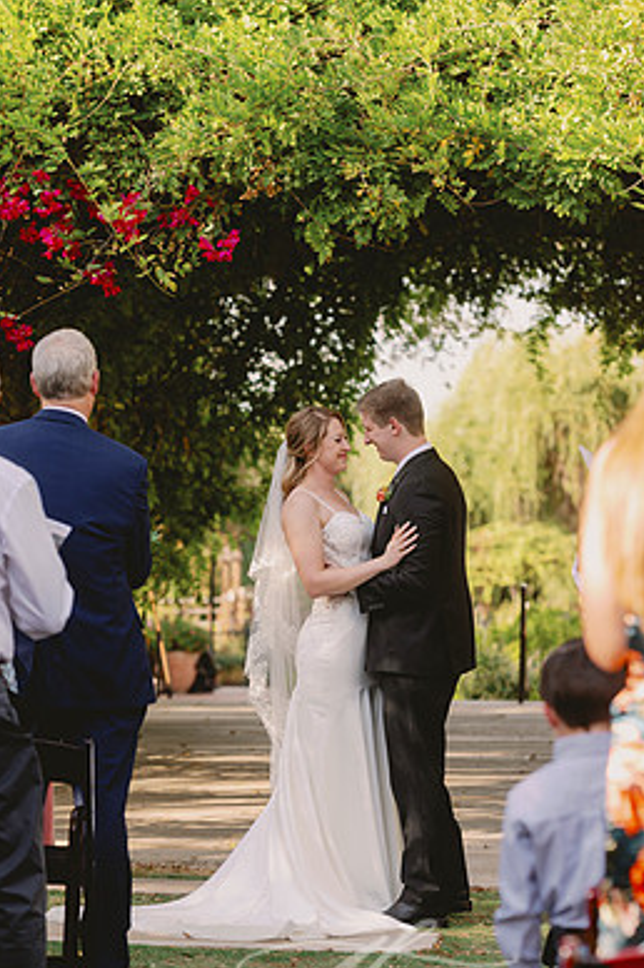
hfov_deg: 10.5
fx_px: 3494
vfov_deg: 15.8
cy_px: 534
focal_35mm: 130
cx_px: 363
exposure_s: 1/200
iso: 100
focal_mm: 112
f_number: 2.8
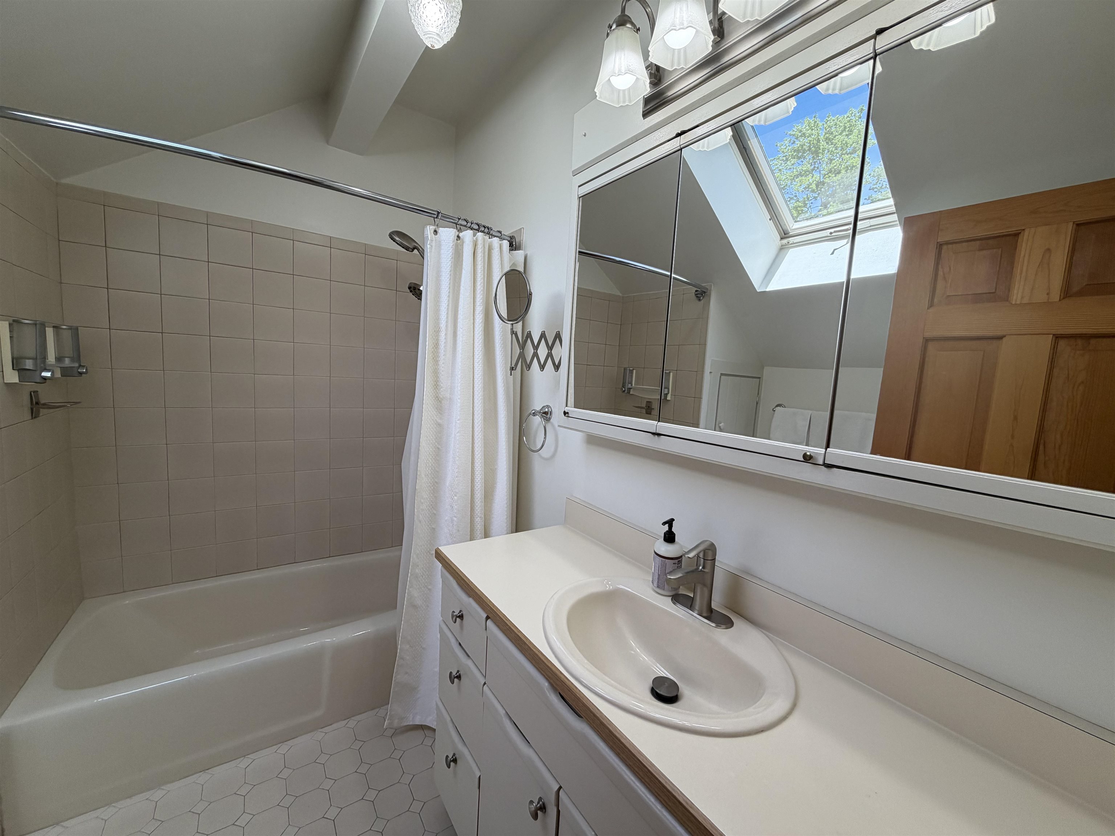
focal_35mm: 14
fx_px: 451
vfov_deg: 85.7
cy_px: 418
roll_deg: -3.1
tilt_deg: -7.0
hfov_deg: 102.1
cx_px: 558
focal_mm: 2.22
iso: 64
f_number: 2.2
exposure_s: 1/143
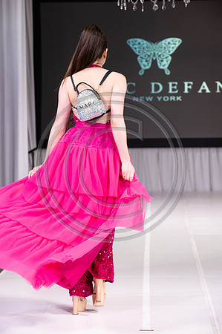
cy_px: 167
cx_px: 111
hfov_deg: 13.7
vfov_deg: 20.4
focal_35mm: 100
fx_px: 927
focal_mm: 100
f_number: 5.6
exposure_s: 1/400
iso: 2000
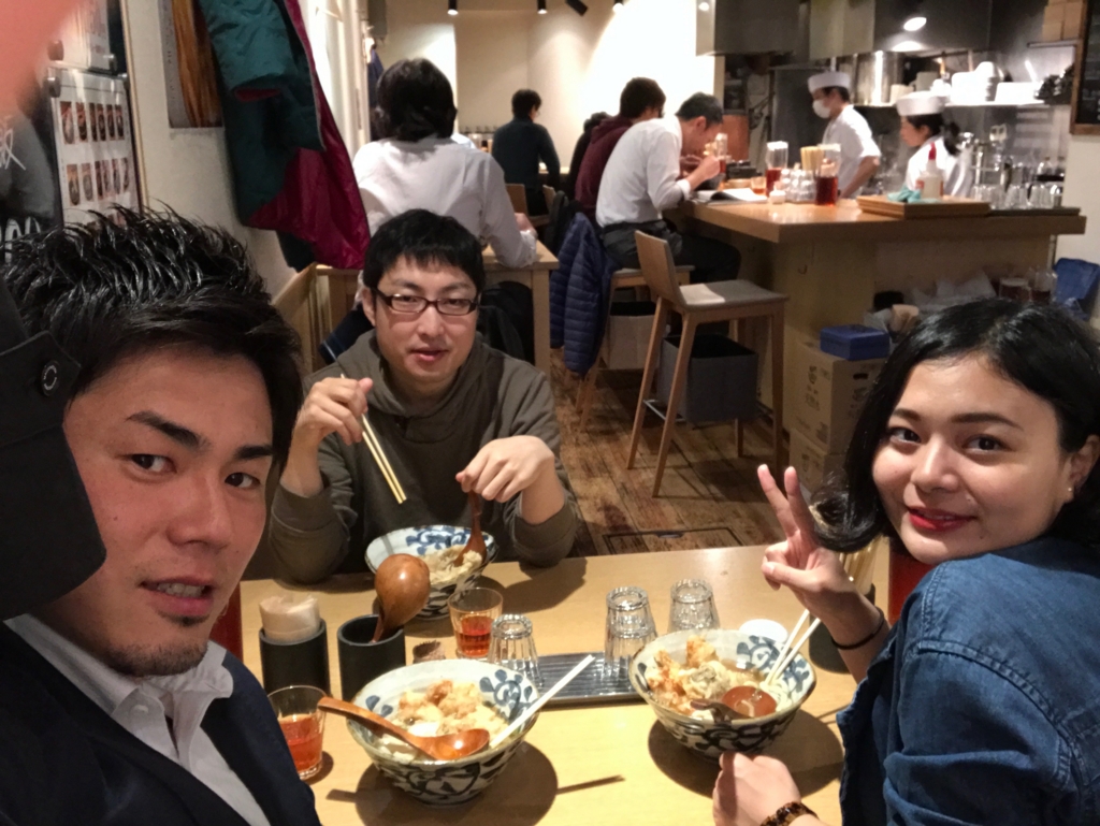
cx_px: 550
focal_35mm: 32
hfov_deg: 56.8
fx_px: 1017
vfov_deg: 44.2
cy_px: 413
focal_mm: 2.87
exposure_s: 1/20
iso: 160
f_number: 2.2
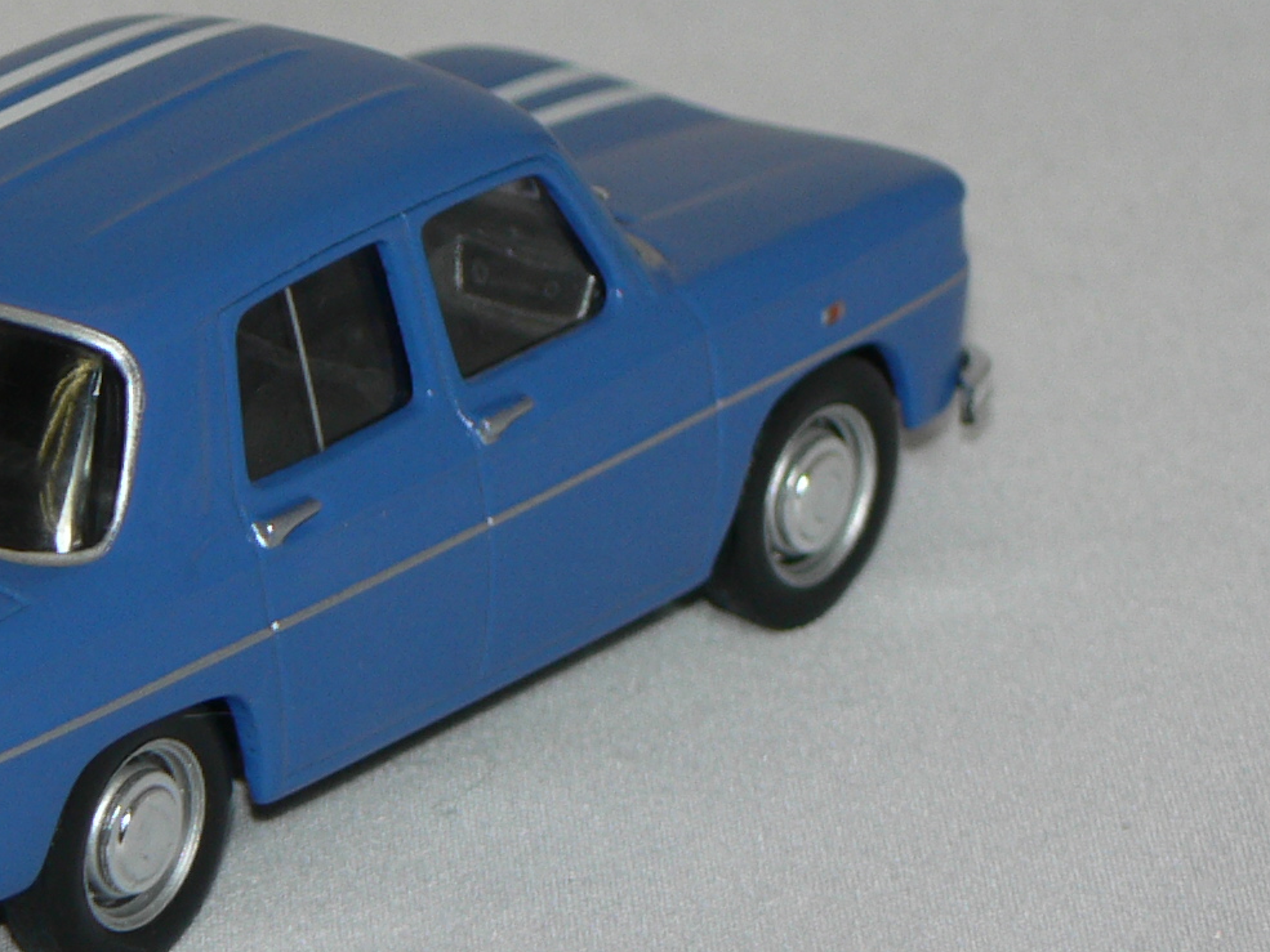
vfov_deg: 3.9
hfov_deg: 5.2
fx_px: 14017
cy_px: 410
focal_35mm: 382
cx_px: 186
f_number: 3.3
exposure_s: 1/60
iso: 80
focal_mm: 24.6
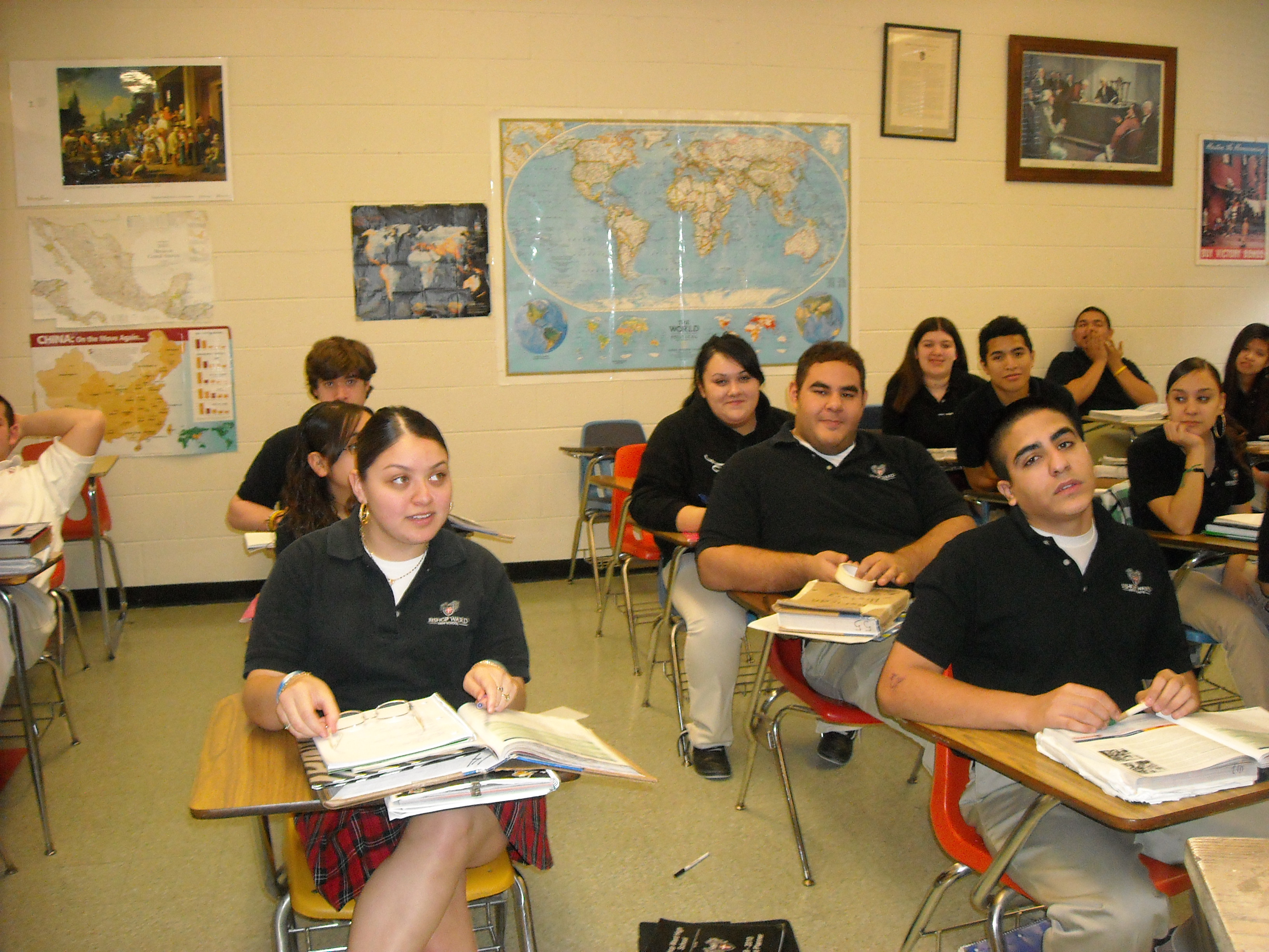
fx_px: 1283
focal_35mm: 35
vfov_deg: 40.7
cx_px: 634
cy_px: 476
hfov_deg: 52.6
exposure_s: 1/60
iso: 400
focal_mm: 5.7
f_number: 2.8
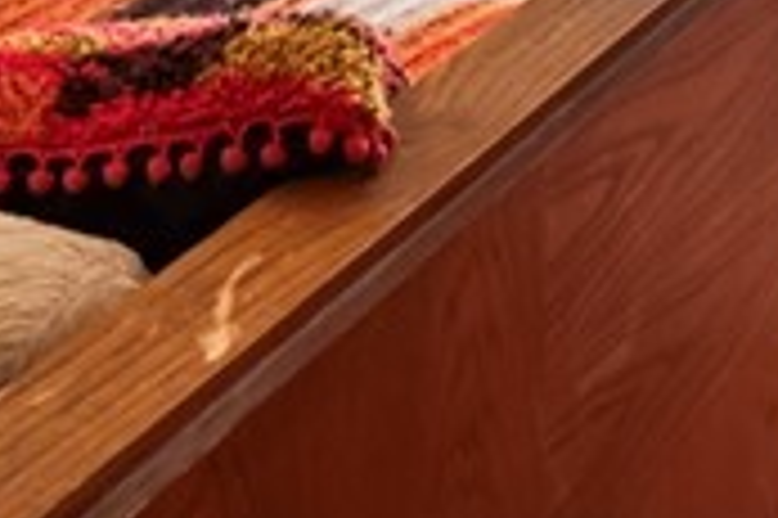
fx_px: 2310
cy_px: -1063
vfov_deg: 9.7
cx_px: 400
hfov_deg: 19.1
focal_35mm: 107
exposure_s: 1/40
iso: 500
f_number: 8
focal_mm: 17
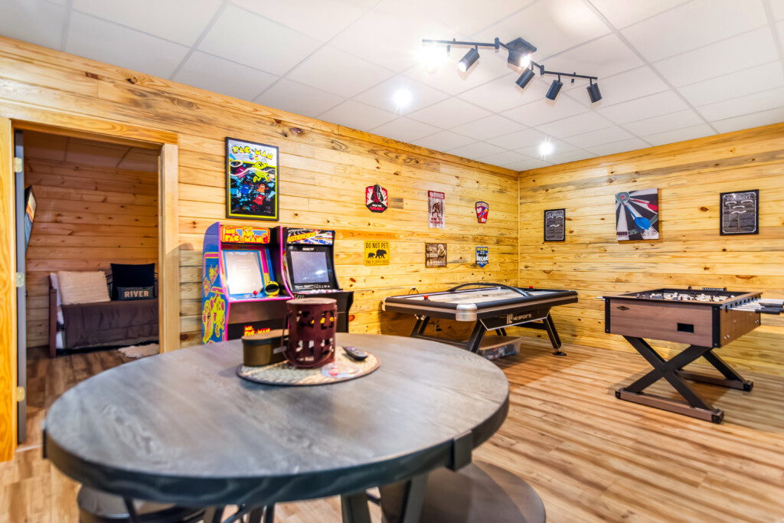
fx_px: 359
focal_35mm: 16
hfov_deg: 95.0
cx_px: 392
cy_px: 262
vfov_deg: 72.1
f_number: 2.8
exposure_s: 1/60
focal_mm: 11
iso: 640
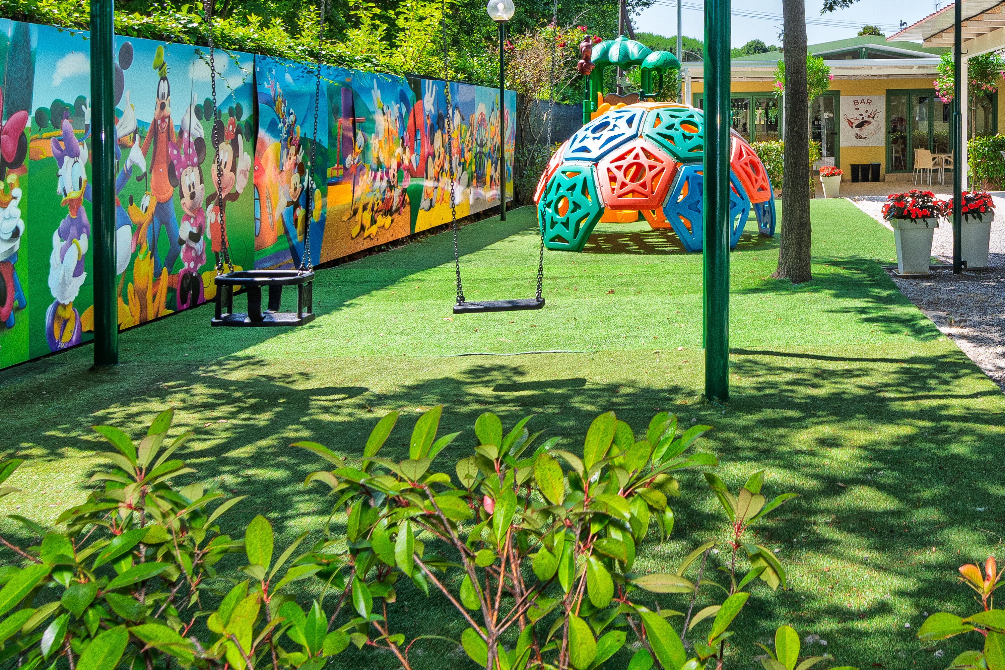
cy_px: 112
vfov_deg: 35.4
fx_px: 1005
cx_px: 753
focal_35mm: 36
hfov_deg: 50.9
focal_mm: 12
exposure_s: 1/250
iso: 250
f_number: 8
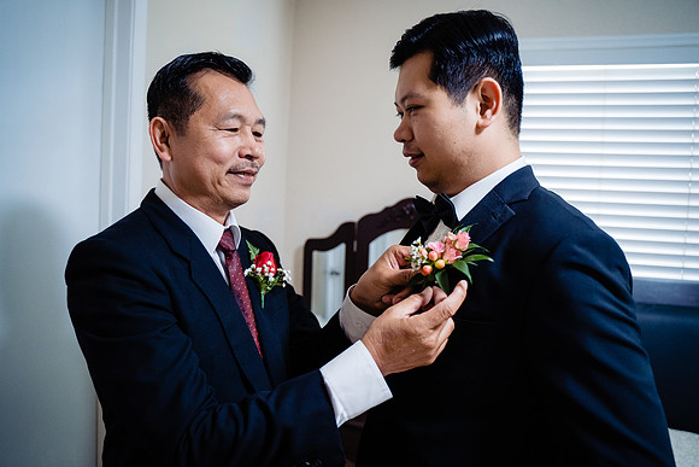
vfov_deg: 46.4
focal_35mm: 28
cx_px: 350
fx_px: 544
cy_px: 234
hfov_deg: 65.5
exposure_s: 1/125
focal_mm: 28
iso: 2500
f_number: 2.8
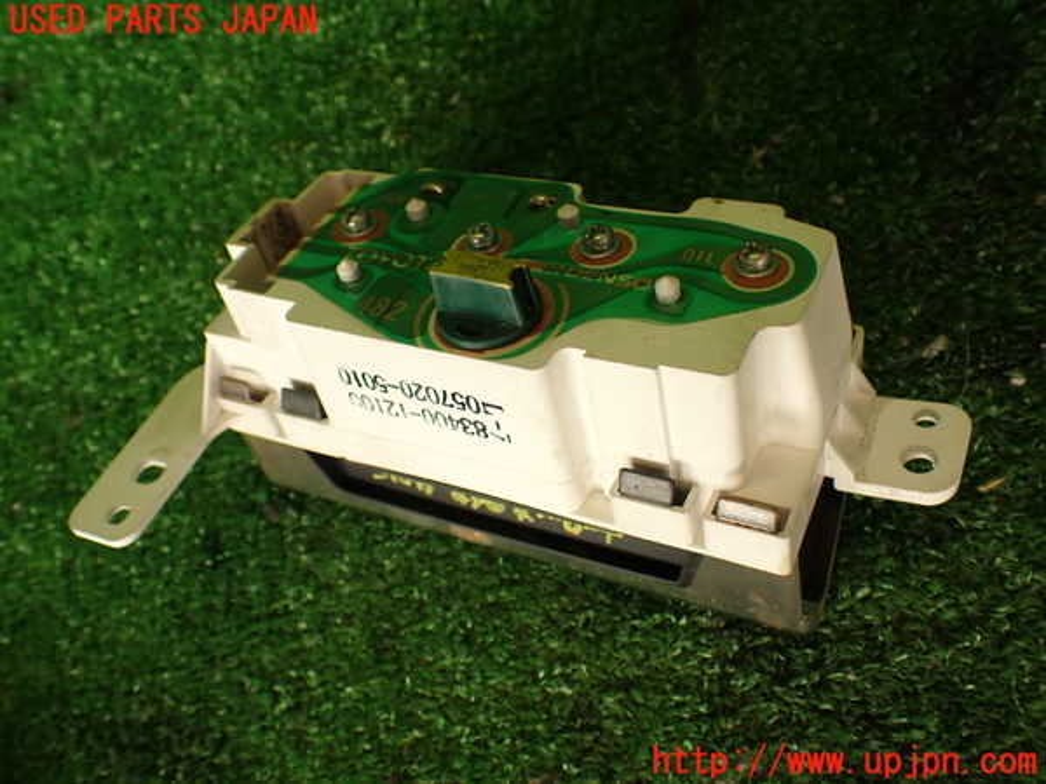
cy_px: 392
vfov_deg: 44.2
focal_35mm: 32
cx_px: 523
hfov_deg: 56.8
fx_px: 967
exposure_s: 1/80
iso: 100
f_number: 2.4
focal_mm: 5.79
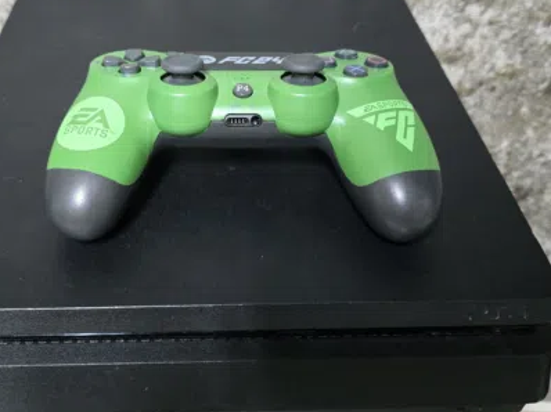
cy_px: 177
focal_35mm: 37
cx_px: 213
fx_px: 589
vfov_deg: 38.5
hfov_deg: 49.8
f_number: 1.7
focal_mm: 6.3
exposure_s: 1/100
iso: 1600
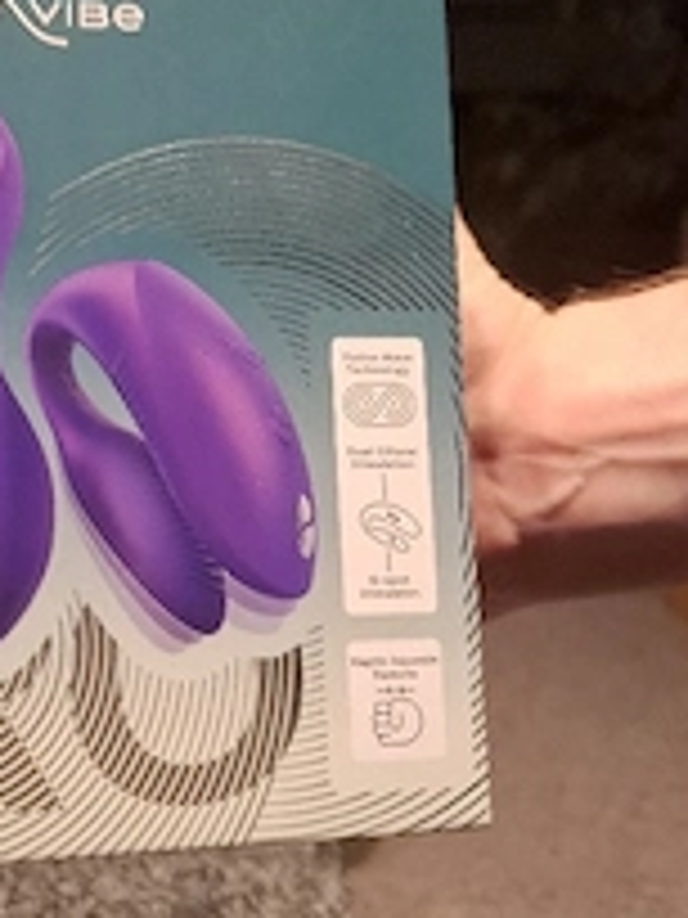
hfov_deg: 30.8
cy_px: 342
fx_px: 1193
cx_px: 76
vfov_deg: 41.8
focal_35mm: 45
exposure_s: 1/30
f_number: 1.8
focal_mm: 5.54
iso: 250
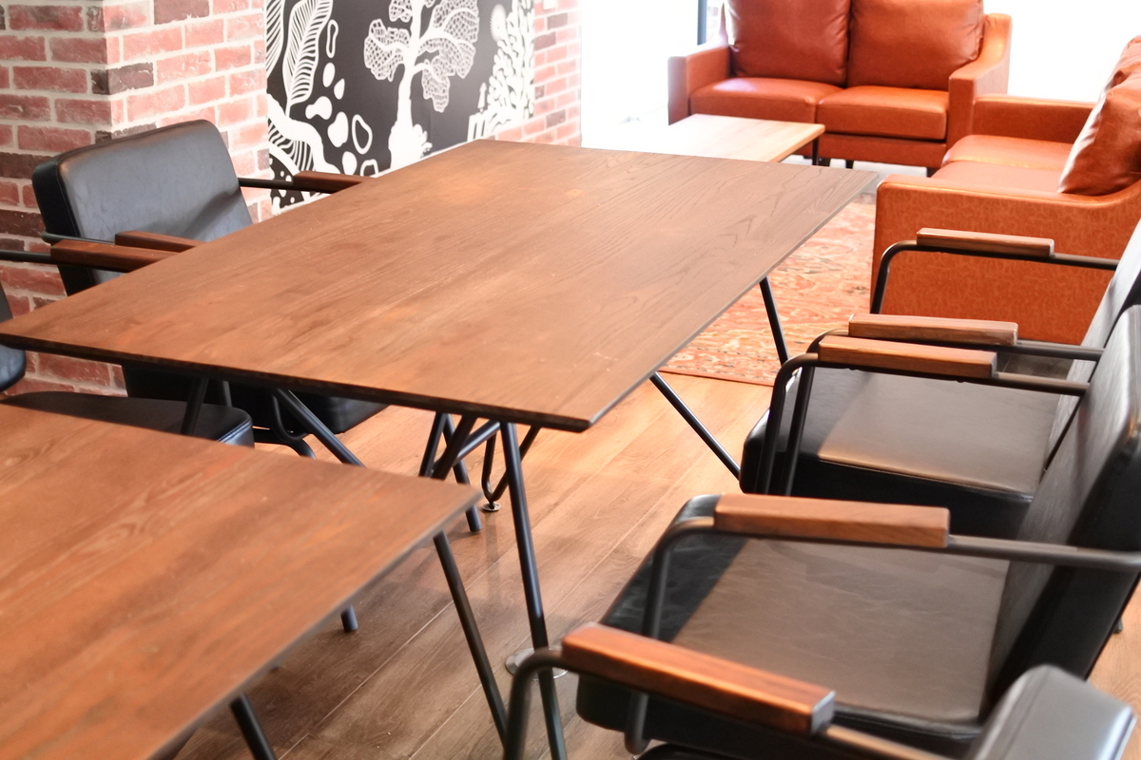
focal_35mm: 49
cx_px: 570
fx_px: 1553
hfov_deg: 40.3
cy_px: 380
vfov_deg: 27.5
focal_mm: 18.5
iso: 1600
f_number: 2
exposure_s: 1/100
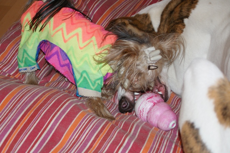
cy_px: 76
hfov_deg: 27.0
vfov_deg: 18.2
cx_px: 115
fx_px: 479
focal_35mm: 75
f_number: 5.6
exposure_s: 1/80
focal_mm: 50
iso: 400
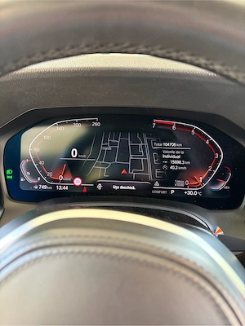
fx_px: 245
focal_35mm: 26
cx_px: 122
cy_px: 163
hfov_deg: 53.1
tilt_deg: -18.5
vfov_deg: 67.3
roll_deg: -0.5
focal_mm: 5.96
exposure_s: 1/60
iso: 400
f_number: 1.6
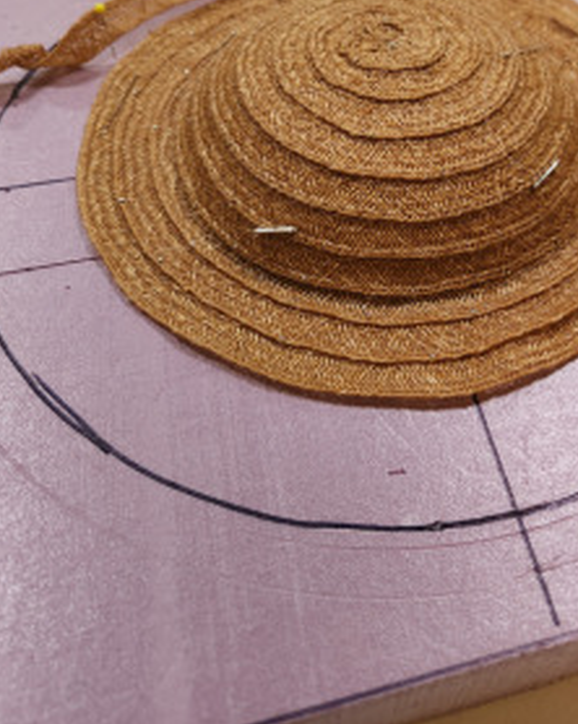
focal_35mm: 35
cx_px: 389
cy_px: 168
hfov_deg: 41.6
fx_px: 749
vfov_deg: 49.2
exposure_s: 1/120
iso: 100
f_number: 1.8
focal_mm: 5.4
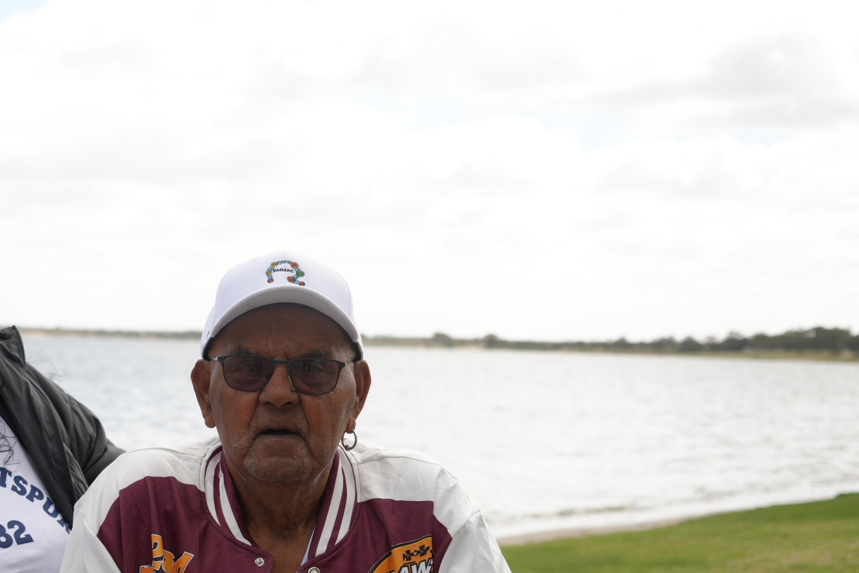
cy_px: 476
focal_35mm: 72
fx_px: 1718
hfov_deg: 27.5
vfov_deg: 18.7
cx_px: 178
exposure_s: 1/400
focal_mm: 43
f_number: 4.5
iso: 100
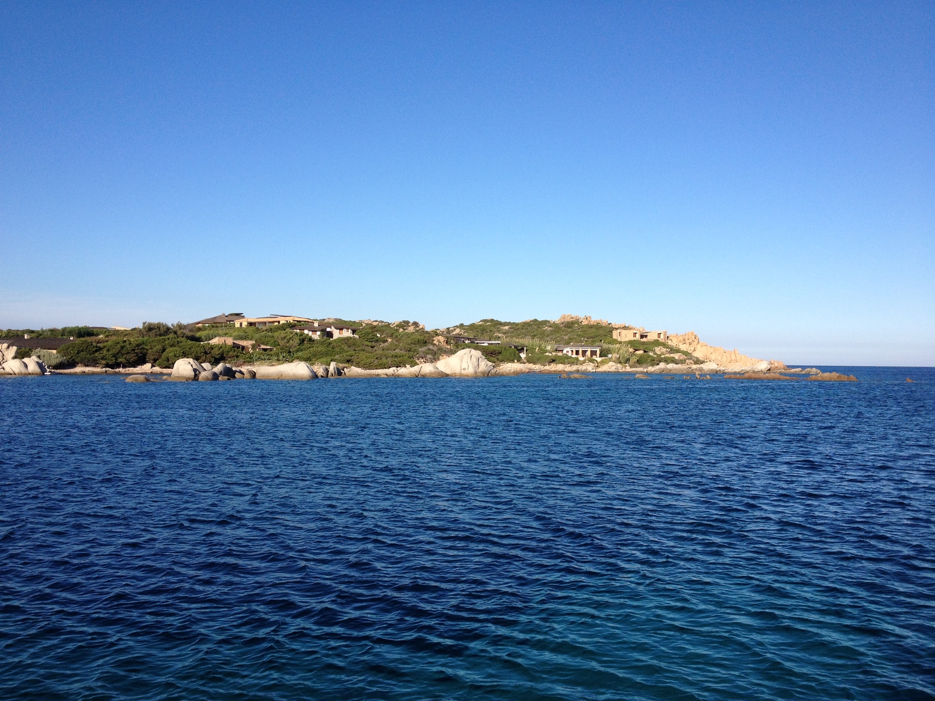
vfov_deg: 40.7
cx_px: 468
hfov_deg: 52.6
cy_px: 350
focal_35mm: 35
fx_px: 945
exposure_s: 1/1842
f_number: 2.4
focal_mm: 4.28
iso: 64
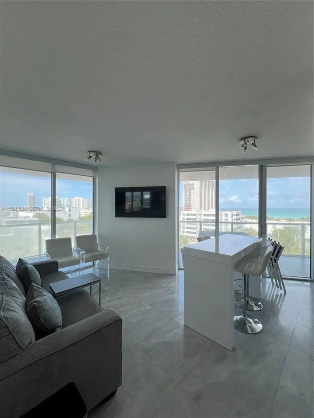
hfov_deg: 89.9
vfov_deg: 106.2
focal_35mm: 13
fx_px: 157
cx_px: 157
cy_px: 209
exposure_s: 1/250
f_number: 1.8
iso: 32
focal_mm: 1.57
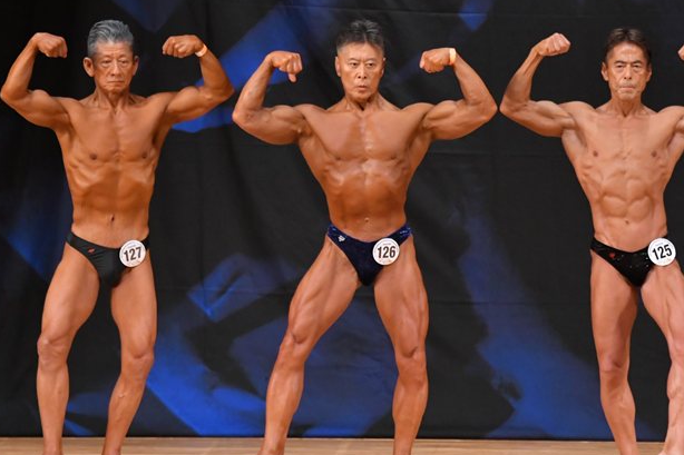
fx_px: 6477
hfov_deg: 6.0
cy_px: 239
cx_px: 422
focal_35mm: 341
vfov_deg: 4.0
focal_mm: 180
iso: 5000
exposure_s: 1/400
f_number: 5.6
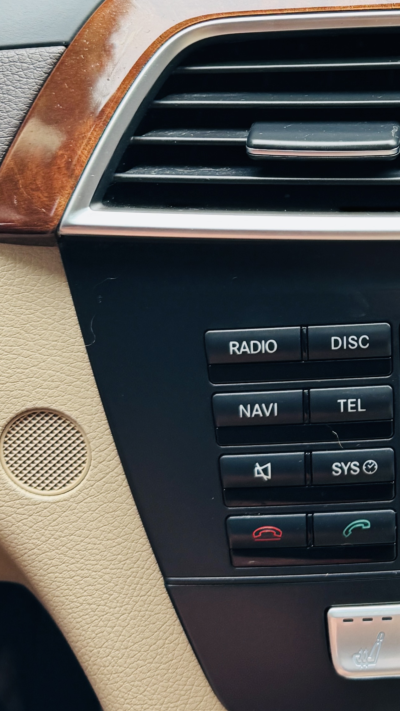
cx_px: 591
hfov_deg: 16.7
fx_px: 1244
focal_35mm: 66
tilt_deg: -17.2
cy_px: 148
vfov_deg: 31.1
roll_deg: +2.7
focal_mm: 6.76
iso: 100
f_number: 1.78
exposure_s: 1/240
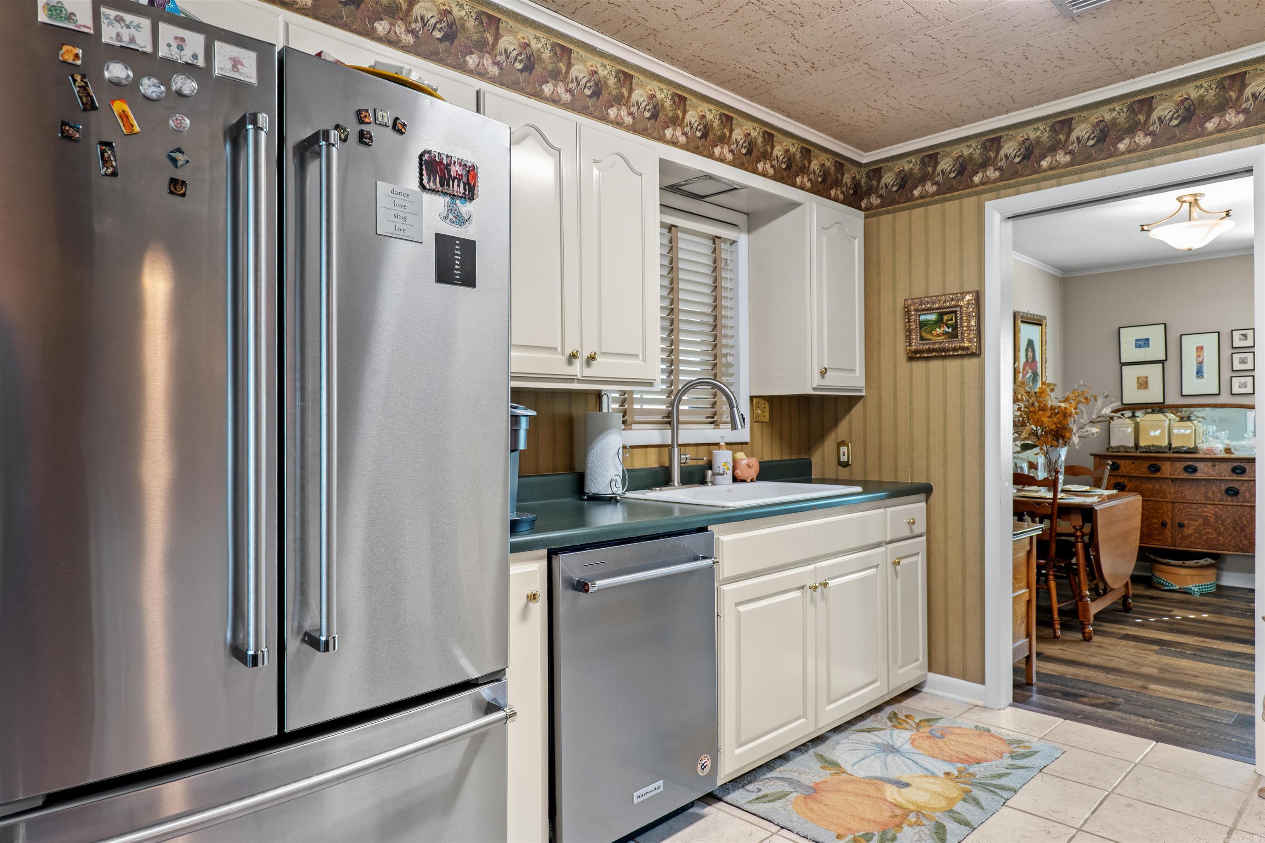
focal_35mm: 21
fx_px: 738
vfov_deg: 59.5
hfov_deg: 81.2
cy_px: 422
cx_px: 632
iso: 1250
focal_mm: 21
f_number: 5.6
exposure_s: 1/8
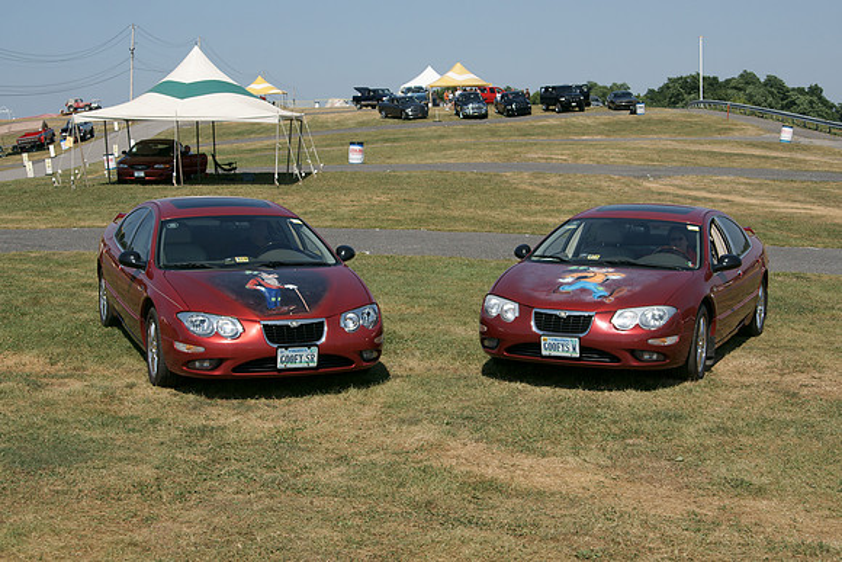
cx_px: 421
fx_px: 1228
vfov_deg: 25.8
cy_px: 281
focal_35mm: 52
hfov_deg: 37.8
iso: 100
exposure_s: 1/2000
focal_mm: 35
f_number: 4
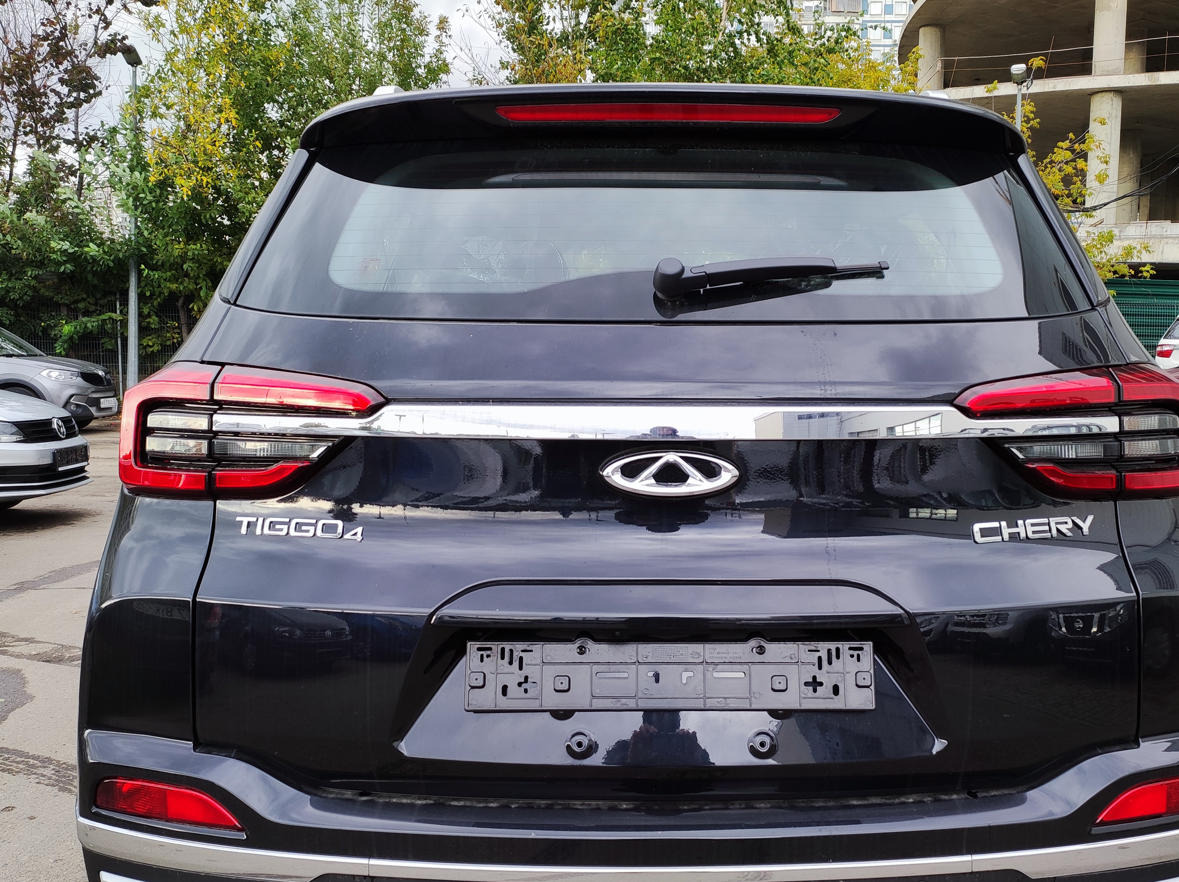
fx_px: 817
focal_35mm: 24
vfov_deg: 56.7
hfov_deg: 71.3
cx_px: 665
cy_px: 477
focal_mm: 4.74
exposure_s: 1/100
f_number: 1.79
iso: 77
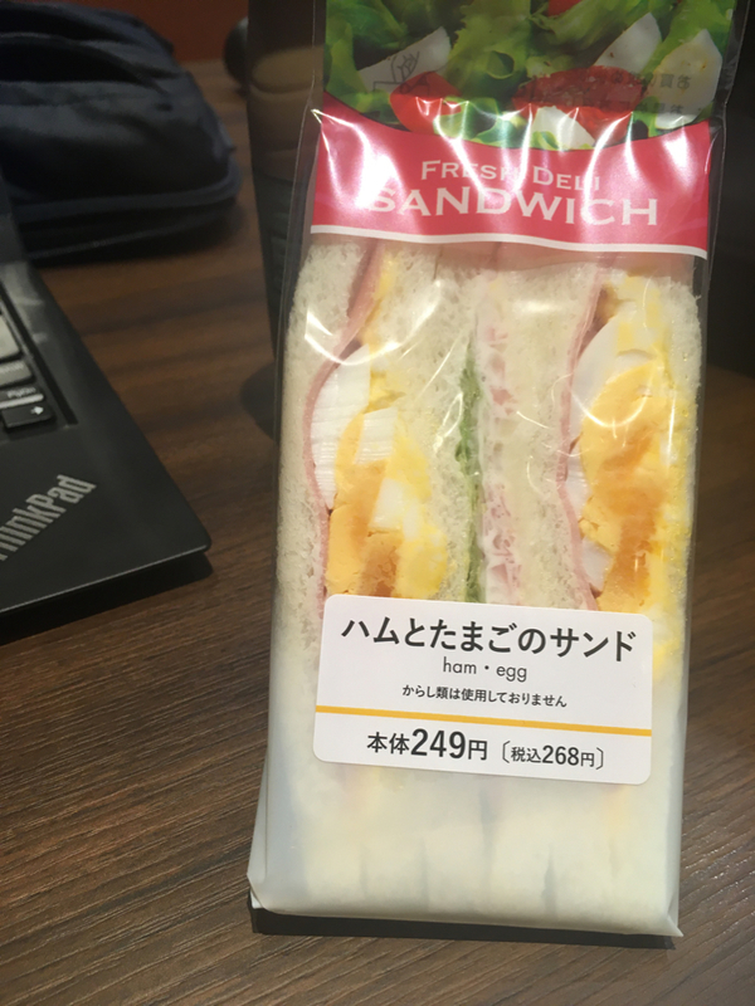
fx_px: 843
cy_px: 503
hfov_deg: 48.2
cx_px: 378
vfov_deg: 61.7
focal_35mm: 29
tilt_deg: -36.2
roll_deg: -0.8
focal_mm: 4.15
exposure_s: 1/30
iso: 64
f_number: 2.2
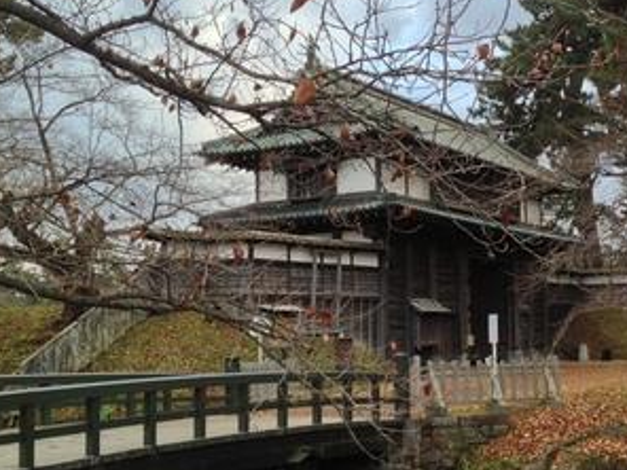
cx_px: 444
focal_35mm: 56
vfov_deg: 26.1
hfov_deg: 33.9
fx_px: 1014
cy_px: 242
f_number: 2.4
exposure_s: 1/120
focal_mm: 4.28
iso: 80
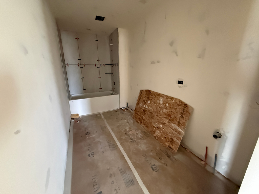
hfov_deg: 102.1
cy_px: 97
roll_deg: +1.2
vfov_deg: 85.7
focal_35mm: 14
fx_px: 105
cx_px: 130
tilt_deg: -14.1
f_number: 2.2
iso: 1250
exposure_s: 1/60
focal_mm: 2.22
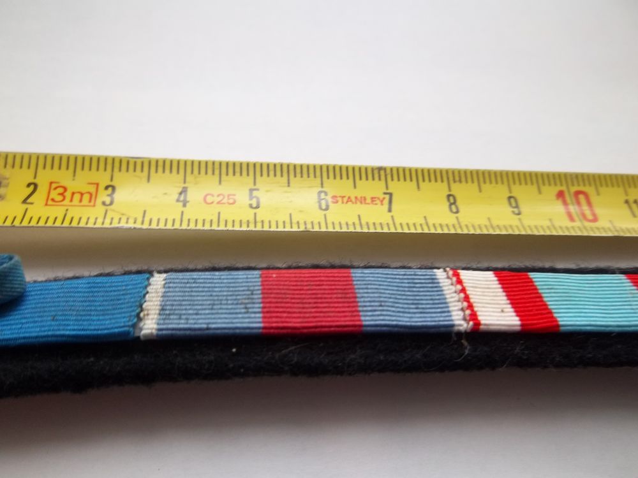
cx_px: 319
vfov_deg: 49.7
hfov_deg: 63.4
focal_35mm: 28
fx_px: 516
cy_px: 239
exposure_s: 1/30
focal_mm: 5.05
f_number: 3.5
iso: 77
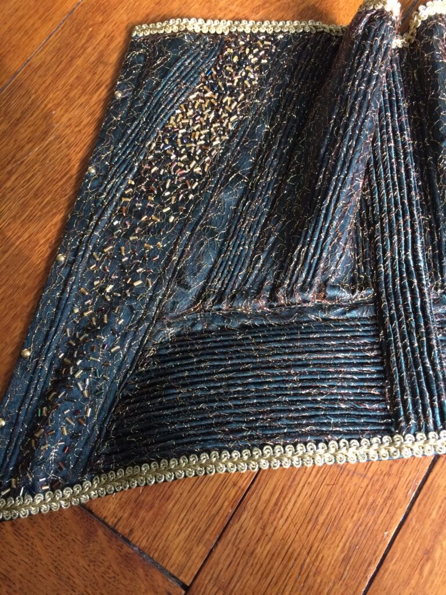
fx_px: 498
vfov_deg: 61.7
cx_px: 223
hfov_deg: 48.2
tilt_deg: -69.4
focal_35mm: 29
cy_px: 298
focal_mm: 4.15
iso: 320
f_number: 2.2
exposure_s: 1/33
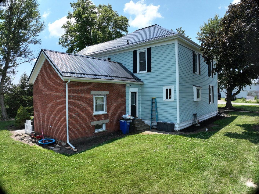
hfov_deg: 71.6
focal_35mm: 24
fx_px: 179
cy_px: 97
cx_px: 130
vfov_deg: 56.8
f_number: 3.5
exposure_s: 1/2000
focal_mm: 12.29
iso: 100
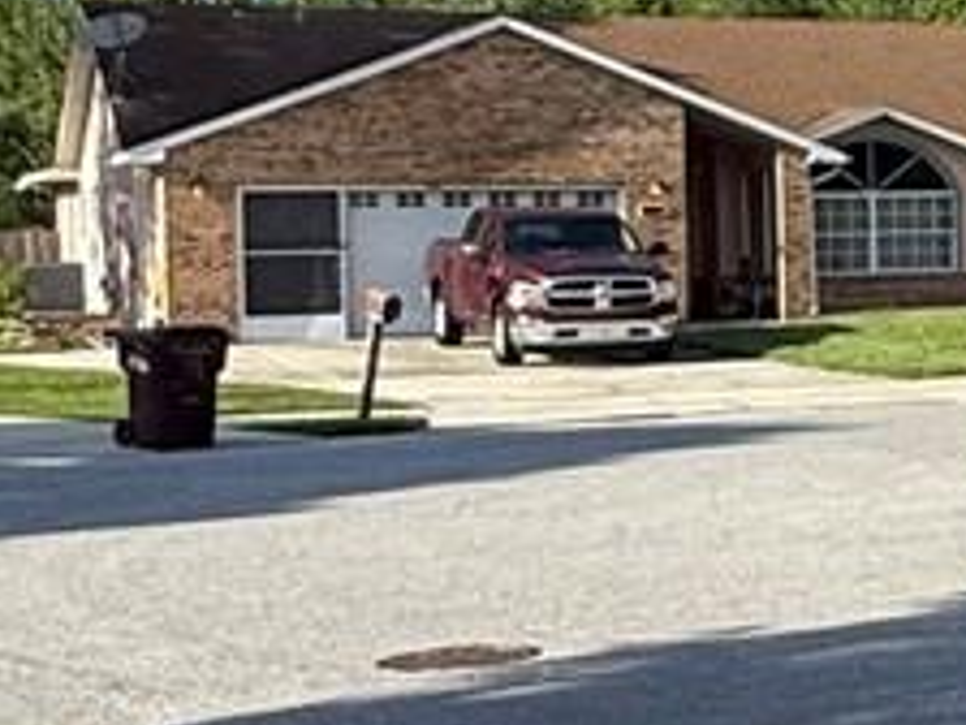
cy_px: 246
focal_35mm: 100
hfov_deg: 16.2
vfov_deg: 14.8
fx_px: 2791
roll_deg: +0.4
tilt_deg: +1.8
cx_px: 1785
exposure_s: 1/1613
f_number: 2.2
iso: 50
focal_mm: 2.22
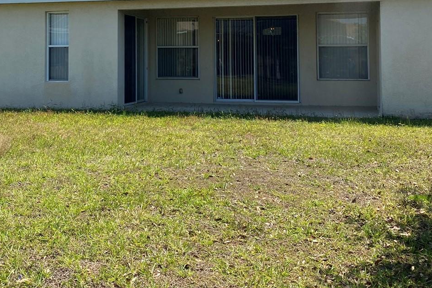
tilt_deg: +2.5
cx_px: 194
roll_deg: -0.4
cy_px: 48
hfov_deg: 42.7
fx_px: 552
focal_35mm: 46
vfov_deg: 28.5
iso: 32
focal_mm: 4.25
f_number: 1.8
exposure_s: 1/2755
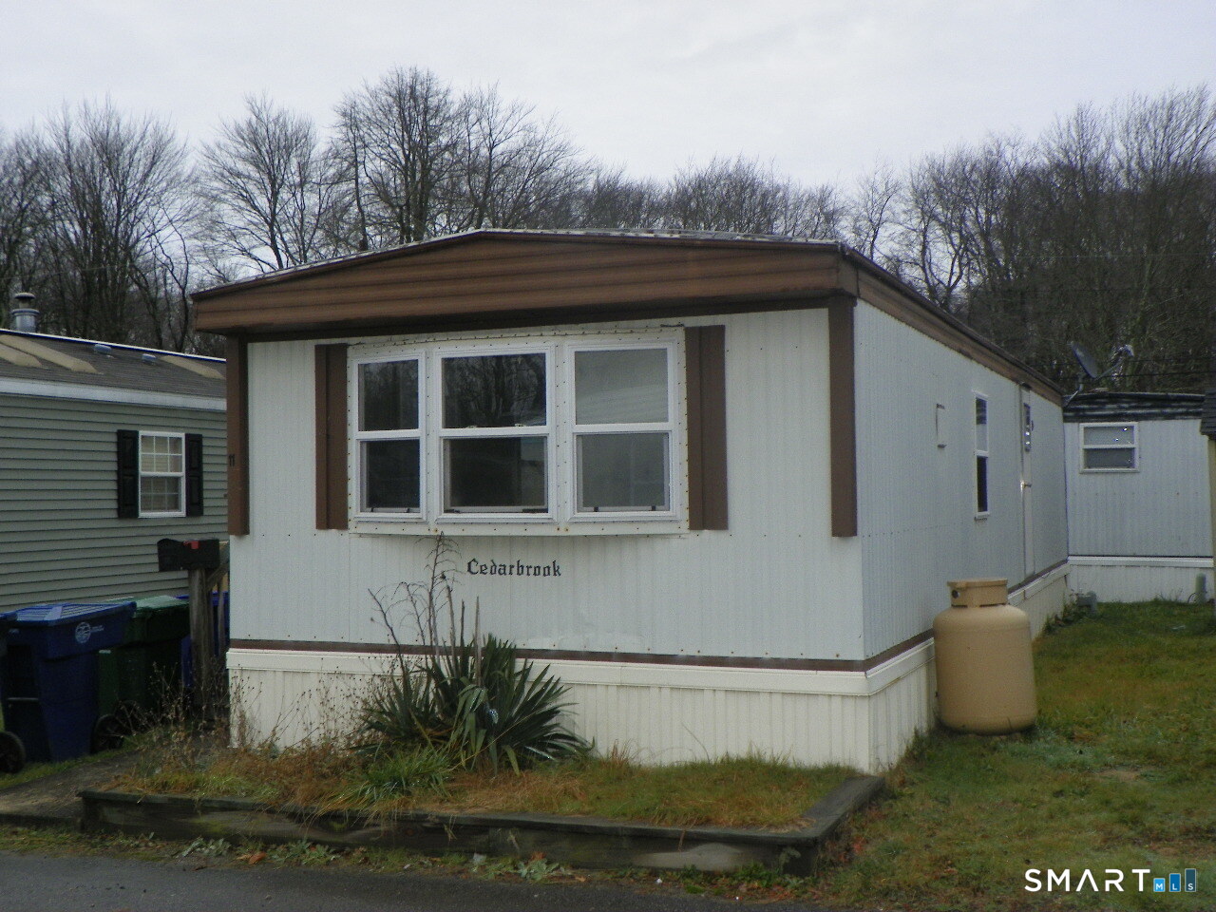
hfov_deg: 45.8
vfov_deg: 35.1
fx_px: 1440
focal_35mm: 41
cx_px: 608
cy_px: 456
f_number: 3.2
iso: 64
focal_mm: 7.3
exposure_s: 1/100
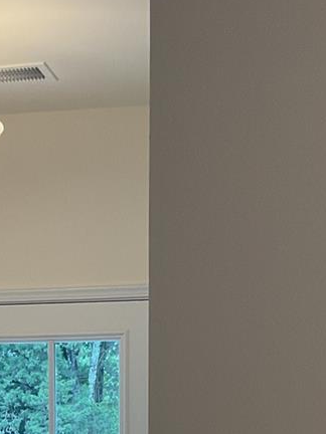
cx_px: 71
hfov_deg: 14.3
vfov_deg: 17.8
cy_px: 566
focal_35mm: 103
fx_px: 1293
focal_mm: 3
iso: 64
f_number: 1.8
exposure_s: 1/120
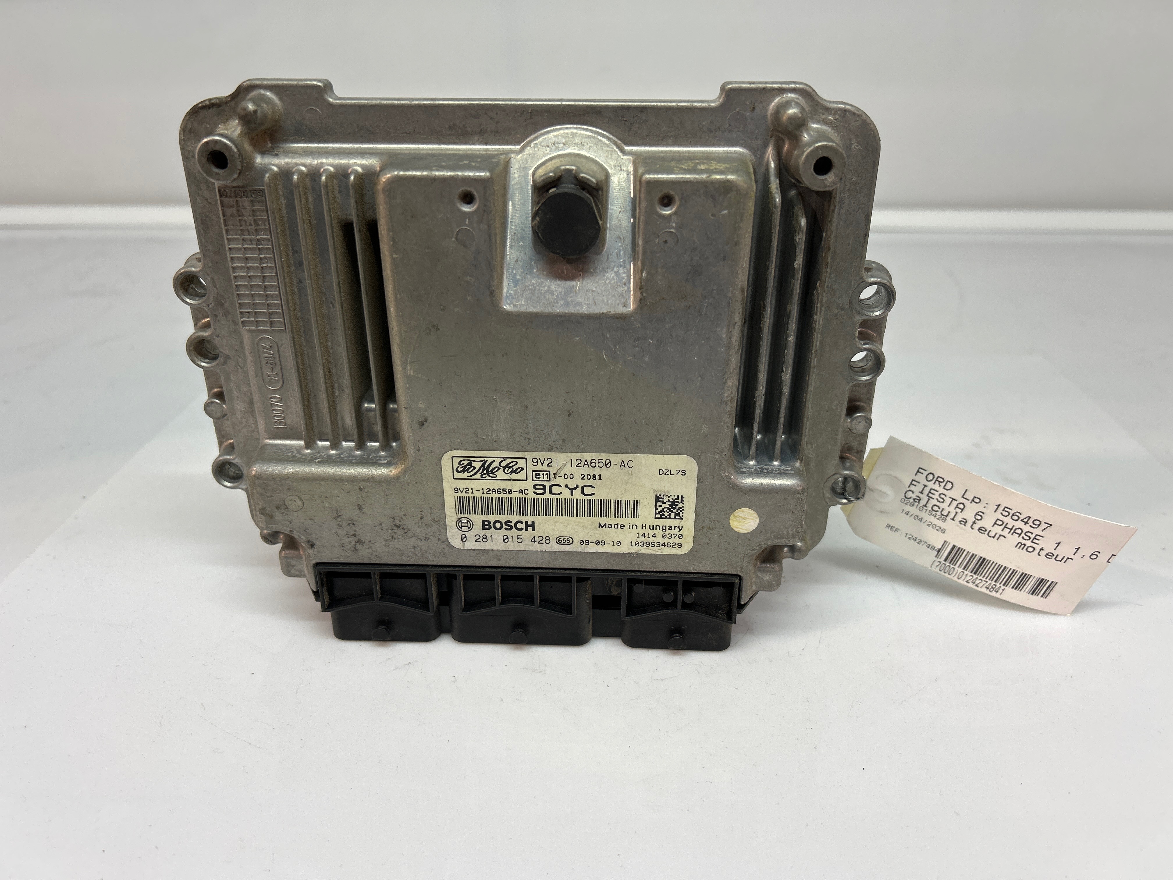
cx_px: 586
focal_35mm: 26
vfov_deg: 53.1
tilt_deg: -27.1
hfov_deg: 67.3
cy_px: 440
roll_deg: +0.0
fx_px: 881
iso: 64
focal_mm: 5.7
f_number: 1.5
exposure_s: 1/100
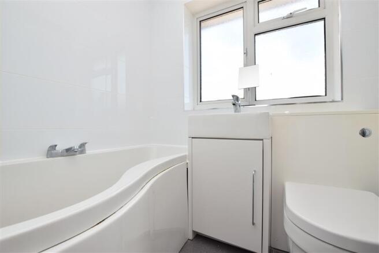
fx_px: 158
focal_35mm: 15
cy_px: 126
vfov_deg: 77.3
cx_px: 190
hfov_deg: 100.4
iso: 320
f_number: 9
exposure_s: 1/160
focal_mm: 10
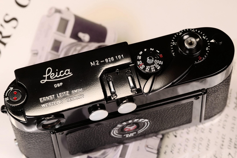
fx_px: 1001
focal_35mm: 152
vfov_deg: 9.0
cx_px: 118
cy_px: 79
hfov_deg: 13.5
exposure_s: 1/100
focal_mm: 100
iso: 800
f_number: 8
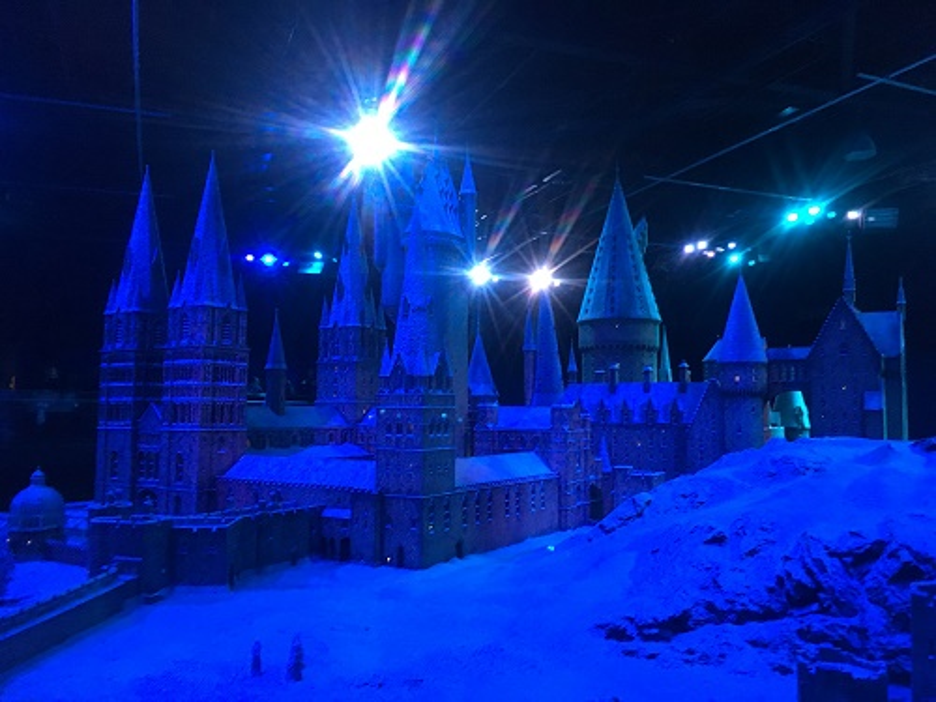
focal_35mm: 29
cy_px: 351
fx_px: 784
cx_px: 468
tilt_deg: +5.7
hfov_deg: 61.7
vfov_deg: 48.2
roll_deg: +0.6
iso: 200
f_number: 2.2
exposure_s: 1/17
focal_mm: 4.15
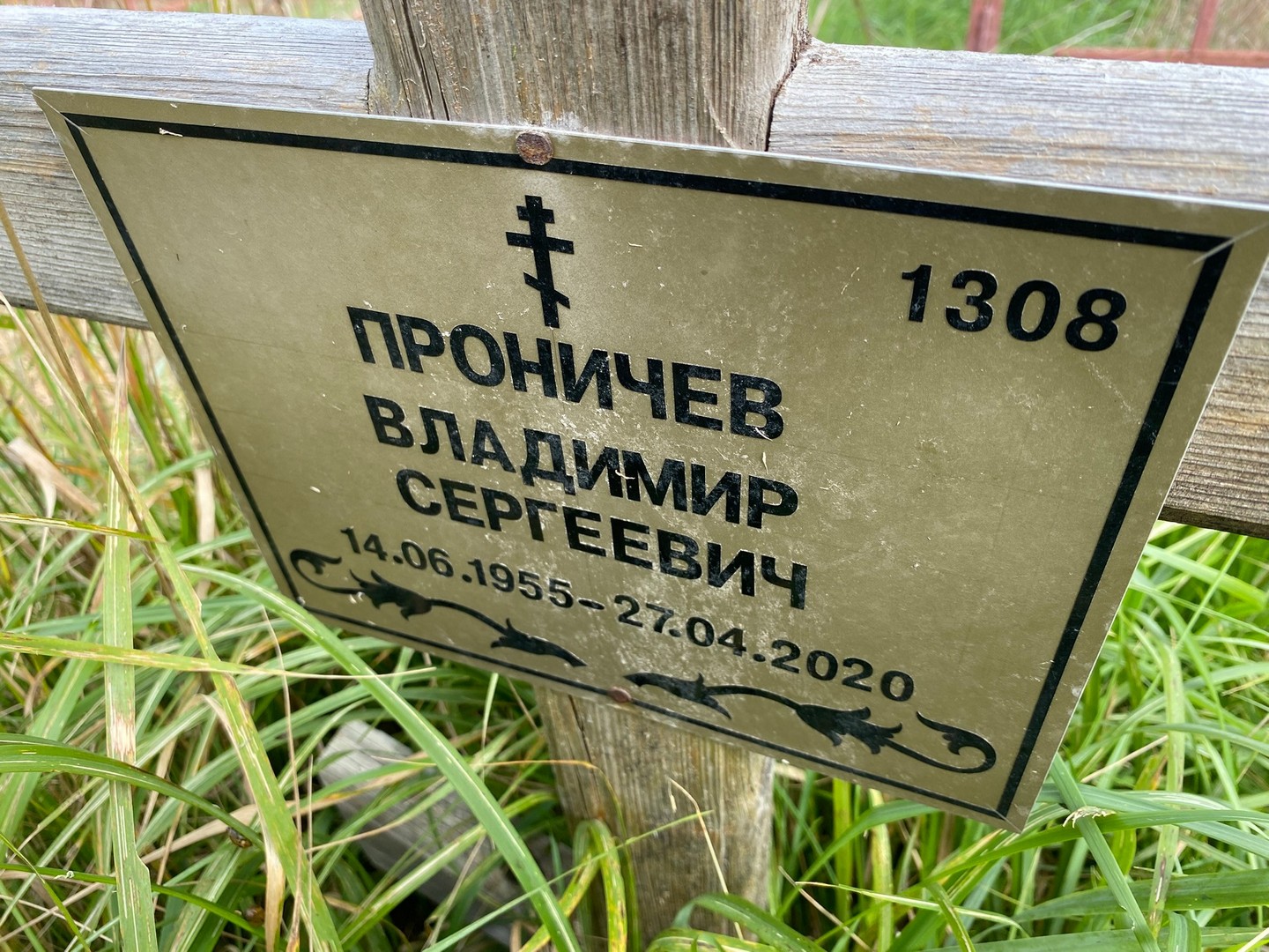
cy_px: 476
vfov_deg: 53.1
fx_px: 953
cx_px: 634
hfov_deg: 67.3
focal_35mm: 26
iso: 32
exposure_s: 1/557
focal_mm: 4.25
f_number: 1.8
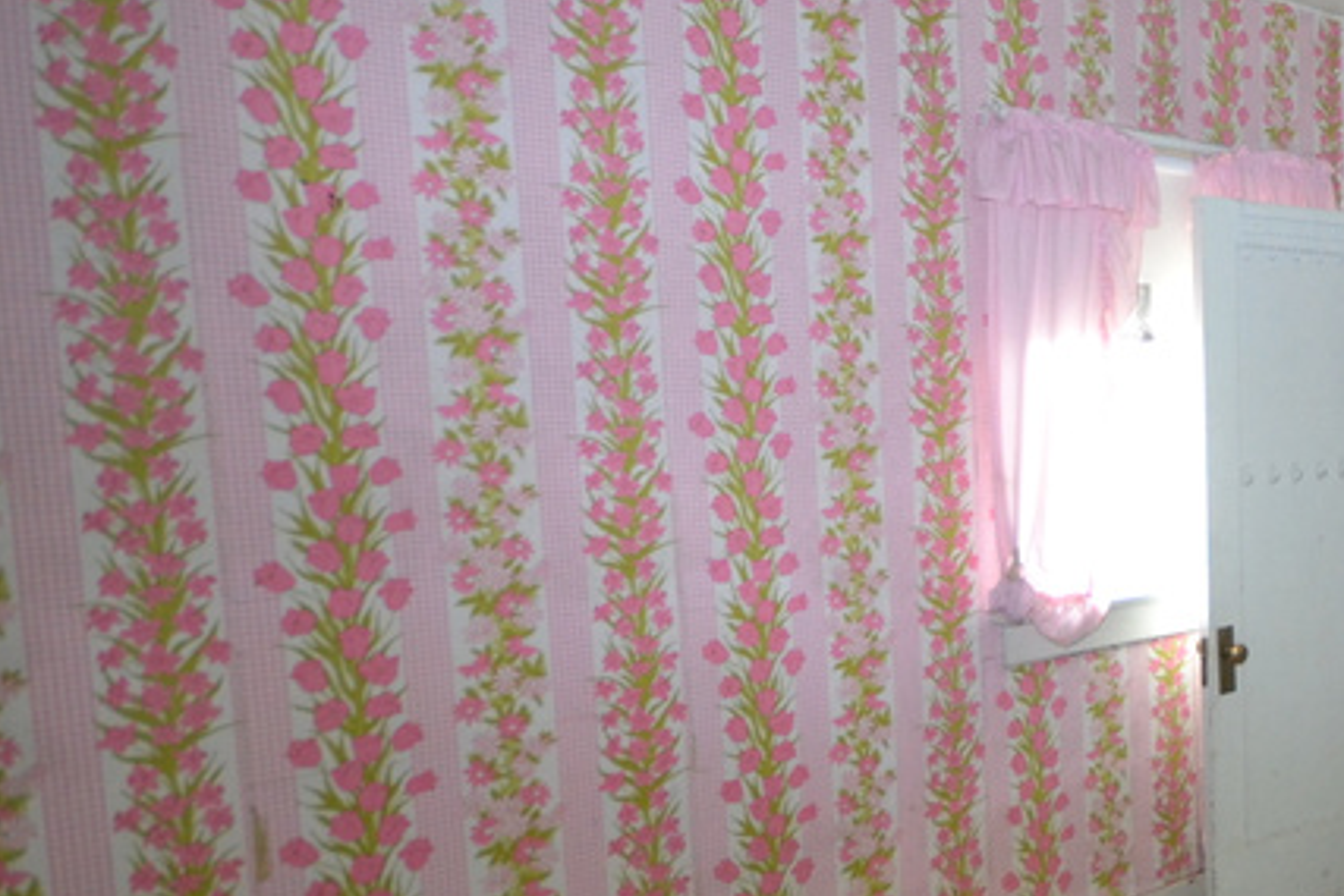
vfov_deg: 36.9
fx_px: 1344
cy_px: 501
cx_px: 1476
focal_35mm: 36
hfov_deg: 42.1
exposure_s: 1/60
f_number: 4
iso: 1400
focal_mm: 10
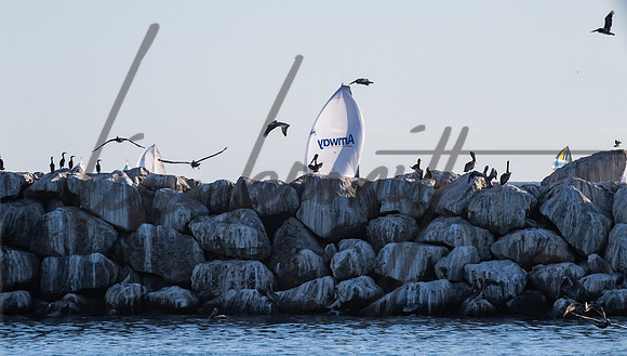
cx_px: 312
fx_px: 6853
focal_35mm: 411
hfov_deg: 5.2
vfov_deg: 3.0
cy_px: 141
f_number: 6.3
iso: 320
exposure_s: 1/1250
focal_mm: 200
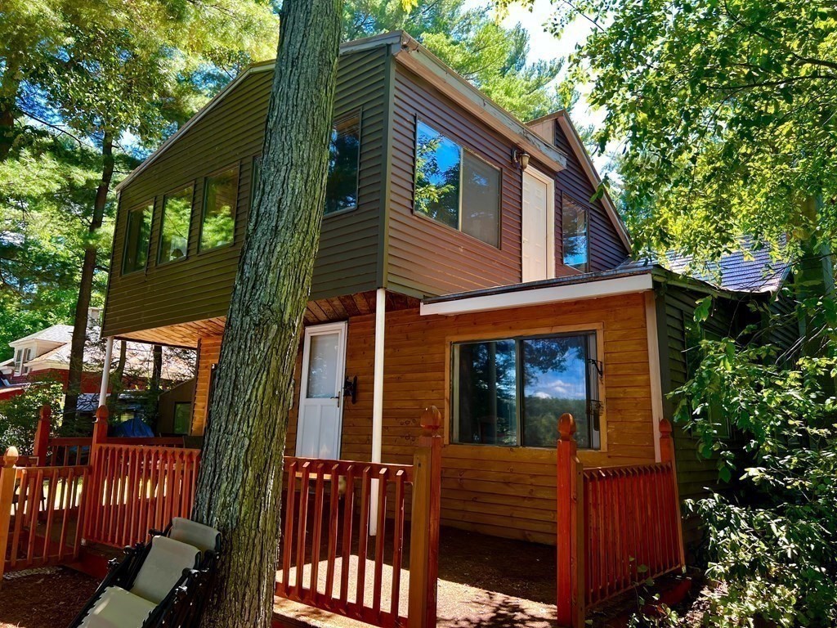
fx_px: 629
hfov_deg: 67.3
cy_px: 314
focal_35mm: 26
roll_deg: -2.0
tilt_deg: +12.2
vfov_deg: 53.1
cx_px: 418
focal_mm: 5.7
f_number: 1.5
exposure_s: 1/207
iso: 50
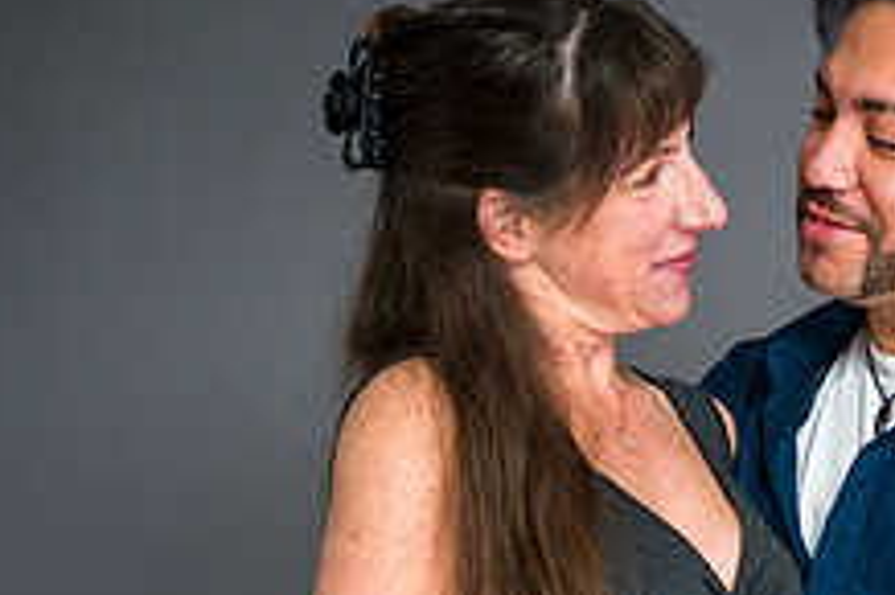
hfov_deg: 19.3
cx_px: 809
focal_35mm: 104
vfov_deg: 12.9
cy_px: 661
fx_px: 2584
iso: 200
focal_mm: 39
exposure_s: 1/125
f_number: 6.3
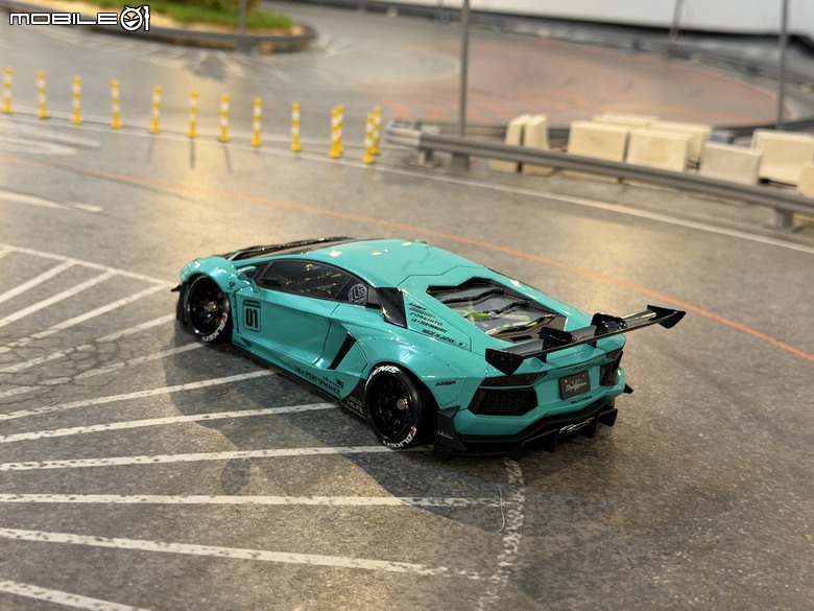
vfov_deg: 30.3
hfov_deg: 39.7
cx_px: 407
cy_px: 306
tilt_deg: -18.3
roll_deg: -4.0
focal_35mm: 48
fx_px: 1129
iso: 250
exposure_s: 1/40
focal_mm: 6.76
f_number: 1.78
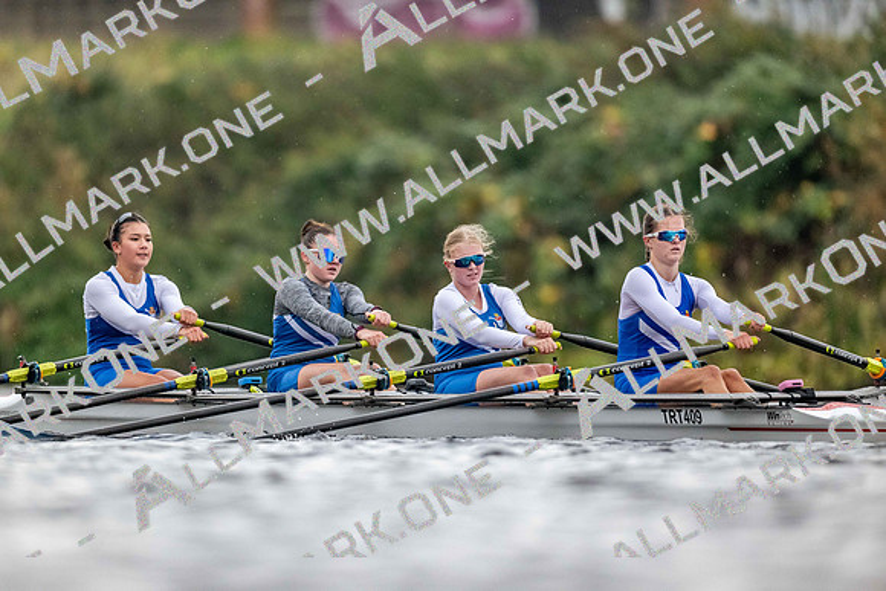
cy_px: 296
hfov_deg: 3.4
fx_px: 14769
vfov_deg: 2.3
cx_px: 443
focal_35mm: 600
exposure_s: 1/2500
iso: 5000
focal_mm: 600
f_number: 4
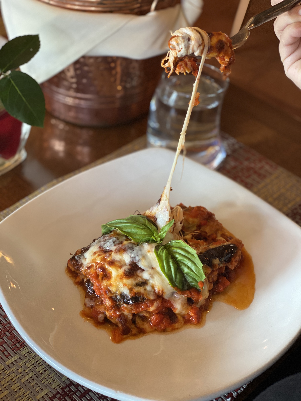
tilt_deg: -42.2
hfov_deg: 28.0
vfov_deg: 36.8
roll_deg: -3.1
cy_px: 200
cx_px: 150
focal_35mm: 52
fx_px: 603
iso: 125
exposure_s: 1/40
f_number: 2
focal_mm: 6
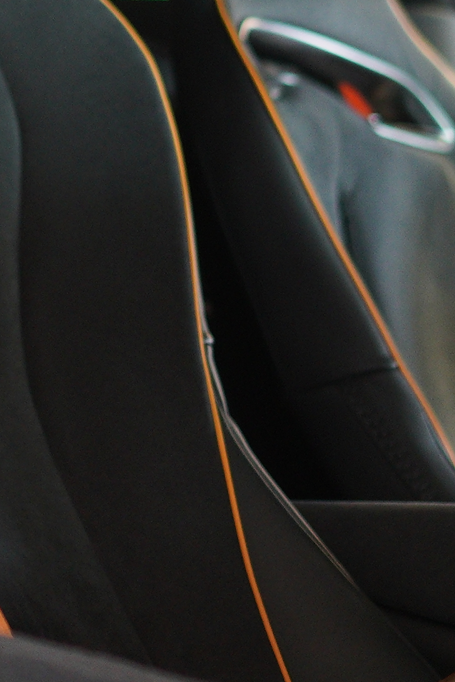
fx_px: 3185
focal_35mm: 168
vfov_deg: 12.1
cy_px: 54
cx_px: 48
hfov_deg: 8.1
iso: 1250
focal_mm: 35
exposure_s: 1/100
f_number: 2
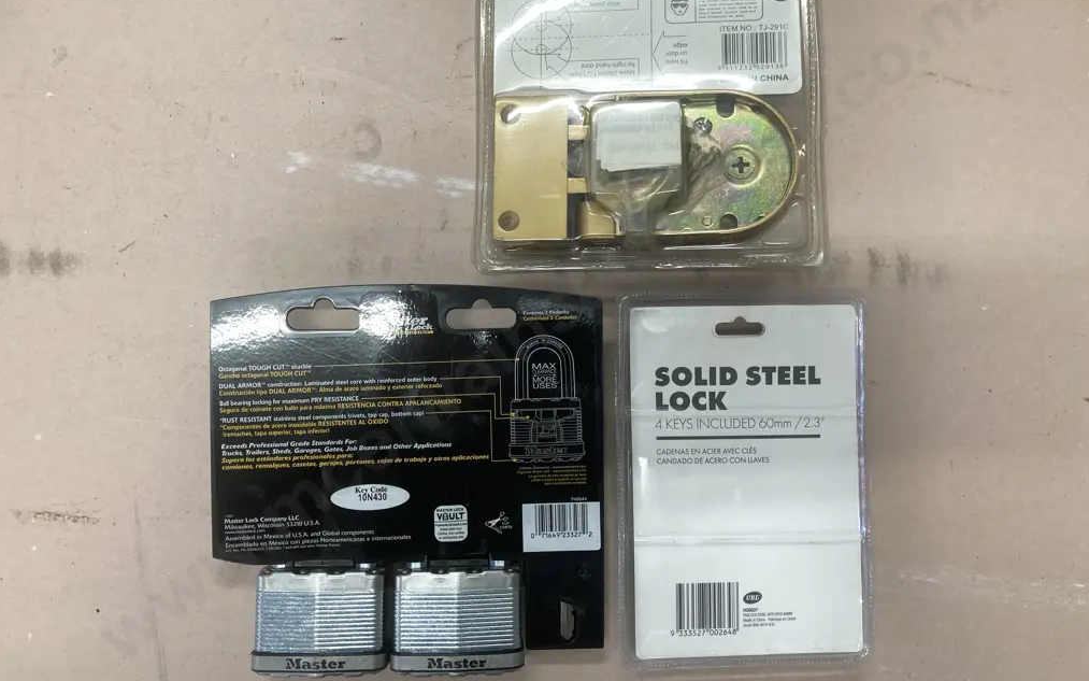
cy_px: 320
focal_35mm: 30
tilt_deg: -86.4
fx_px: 890
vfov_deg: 41.8
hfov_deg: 62.9
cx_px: 548
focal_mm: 3.99
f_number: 1.8
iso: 64
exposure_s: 1/50
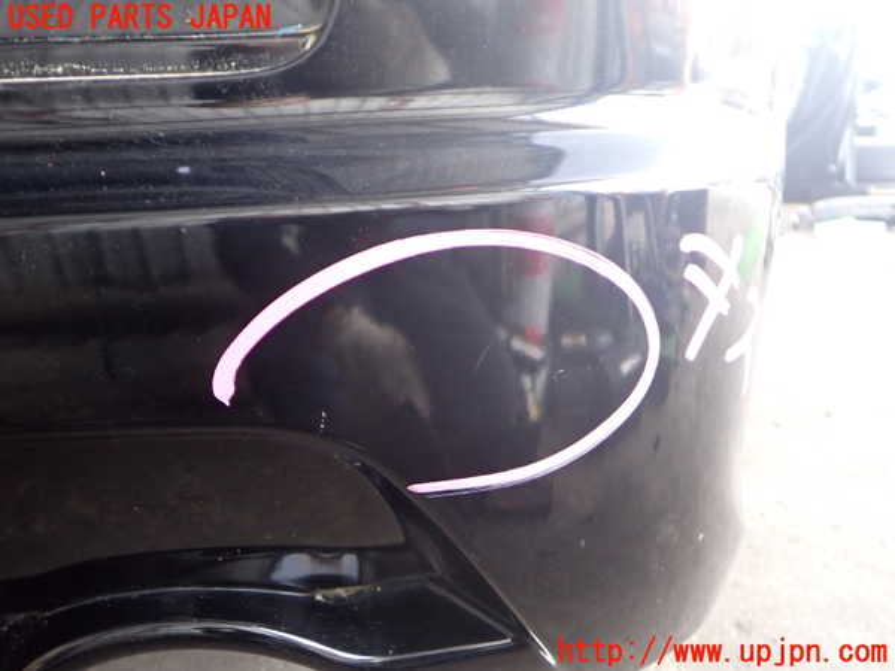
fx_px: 776
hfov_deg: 60.0
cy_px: 336
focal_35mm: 30
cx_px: 448
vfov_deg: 46.8
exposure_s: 1/100
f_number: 2.3
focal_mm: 5.4
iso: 500
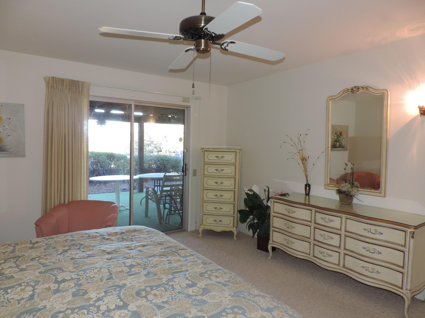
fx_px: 295
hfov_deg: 71.6
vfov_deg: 56.8
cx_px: 212
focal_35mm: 24
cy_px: 159
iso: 200
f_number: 3
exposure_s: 1/30
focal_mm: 4.3
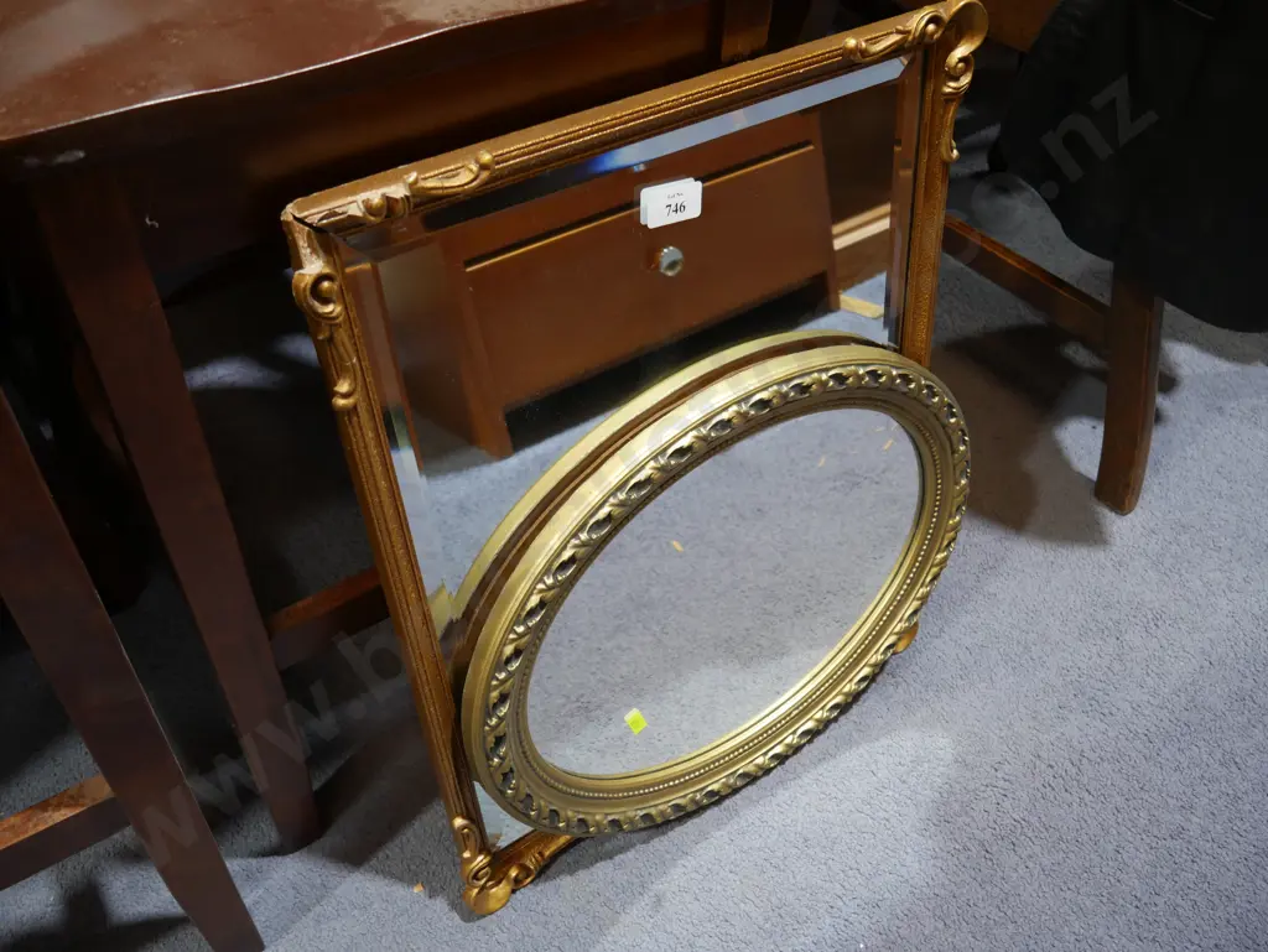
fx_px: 1099
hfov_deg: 59.9
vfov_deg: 46.8
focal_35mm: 30
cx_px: 634
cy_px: 476
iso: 400
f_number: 3.6
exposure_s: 1/60
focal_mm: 15
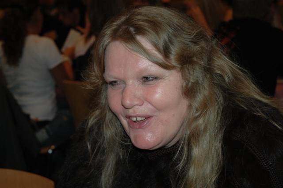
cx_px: 142
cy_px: 94
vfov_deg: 18.9
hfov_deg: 28.1
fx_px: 566
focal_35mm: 72
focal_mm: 48
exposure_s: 1/60
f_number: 4.5
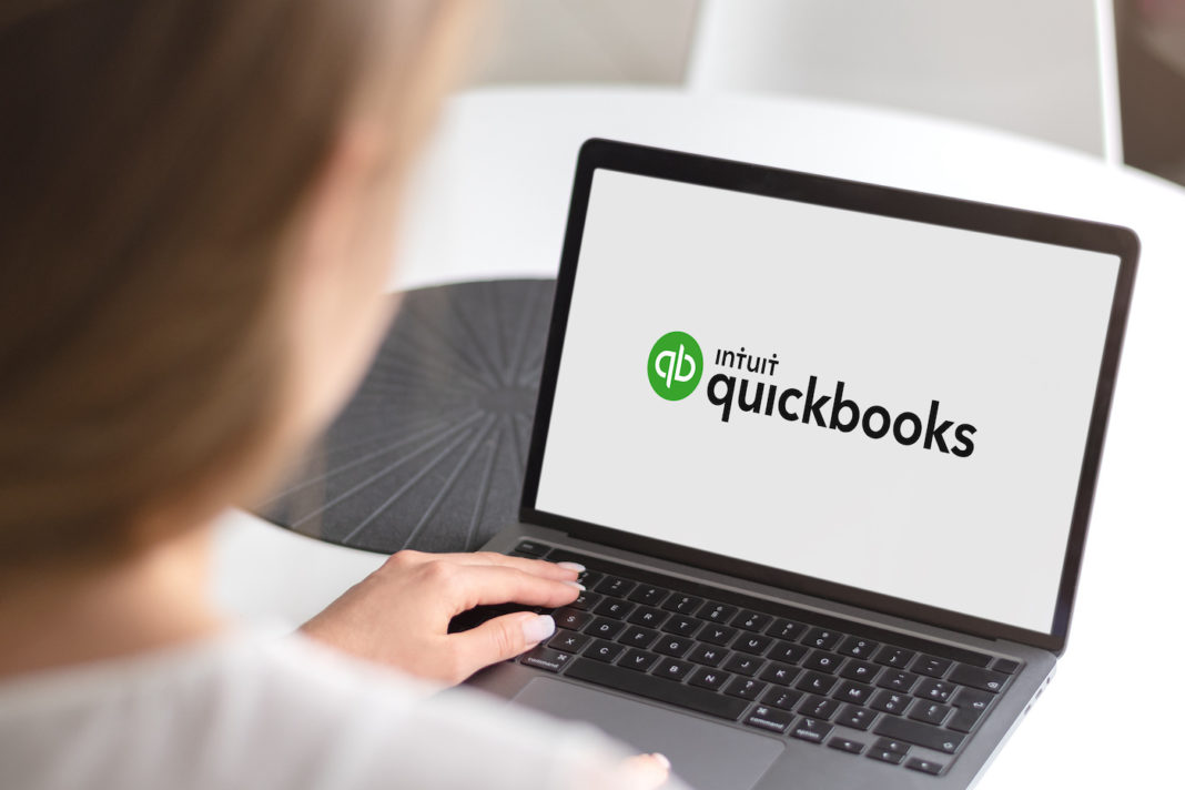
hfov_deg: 27.0
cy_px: 395
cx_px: 592
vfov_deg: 18.2
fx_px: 2469
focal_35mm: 75
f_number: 1.8
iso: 400
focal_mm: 50
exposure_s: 1/800
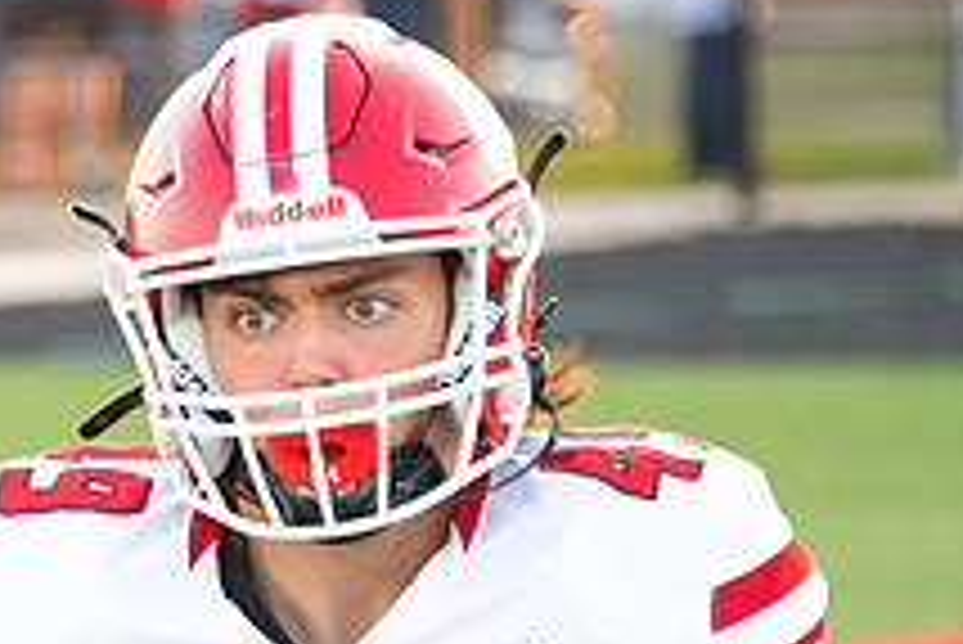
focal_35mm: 541
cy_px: 444
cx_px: -4
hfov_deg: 3.8
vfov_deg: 2.5
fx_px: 14481
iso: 4000
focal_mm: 200
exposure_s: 1/800
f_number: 5.6
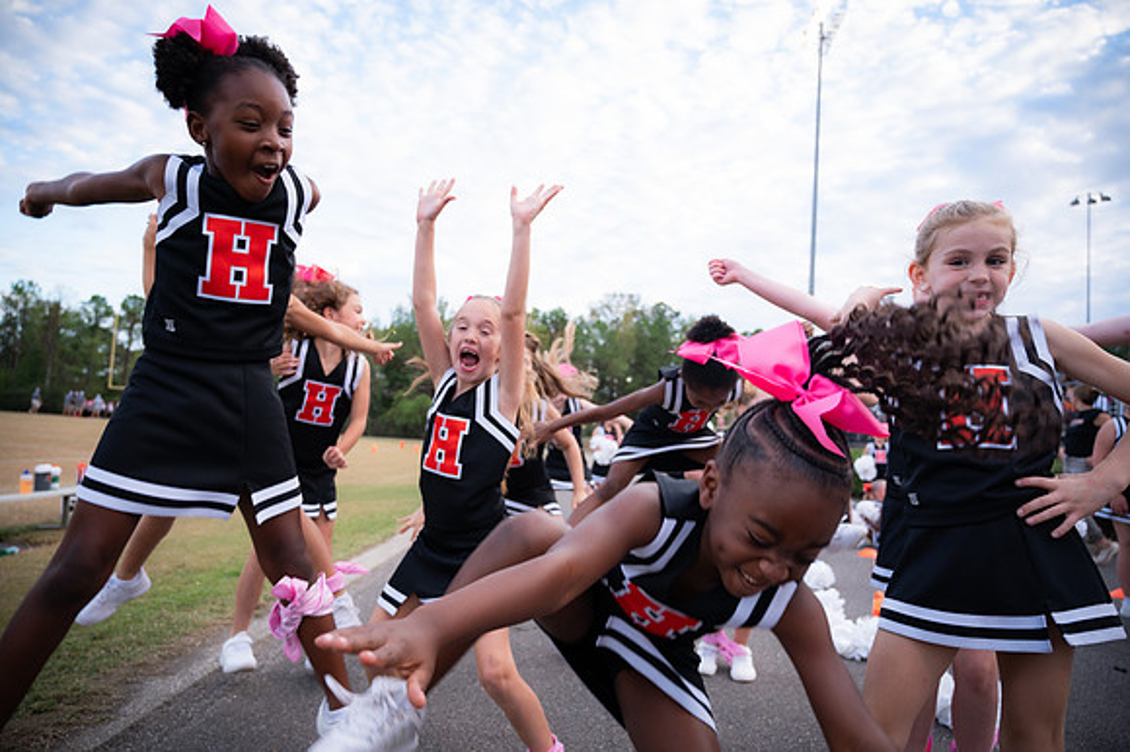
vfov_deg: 53.1
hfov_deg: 73.8
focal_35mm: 24
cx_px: 565
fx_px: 753
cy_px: 376
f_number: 4
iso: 640
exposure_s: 1/400
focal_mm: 24
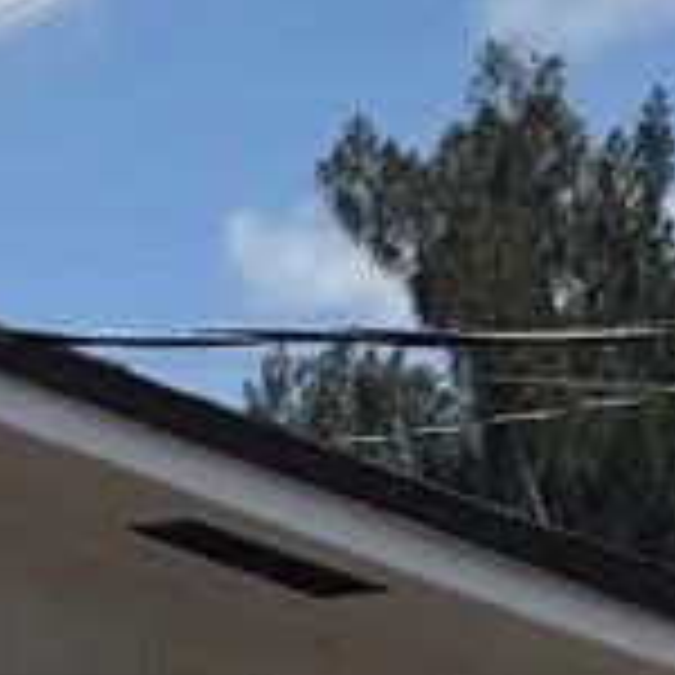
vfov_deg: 7.5
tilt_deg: +1.2
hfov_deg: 6.2
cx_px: -2133
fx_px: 4986
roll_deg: +0.1
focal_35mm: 226
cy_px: 1179
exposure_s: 1/6711
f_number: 1.78
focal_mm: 6.76
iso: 80
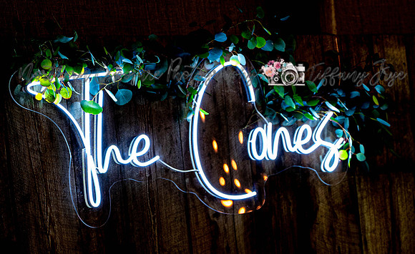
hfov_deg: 14.2
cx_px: 151
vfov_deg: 8.7
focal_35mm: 148
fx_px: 1659
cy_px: 216
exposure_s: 1/125
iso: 1800
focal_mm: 70
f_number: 2.8
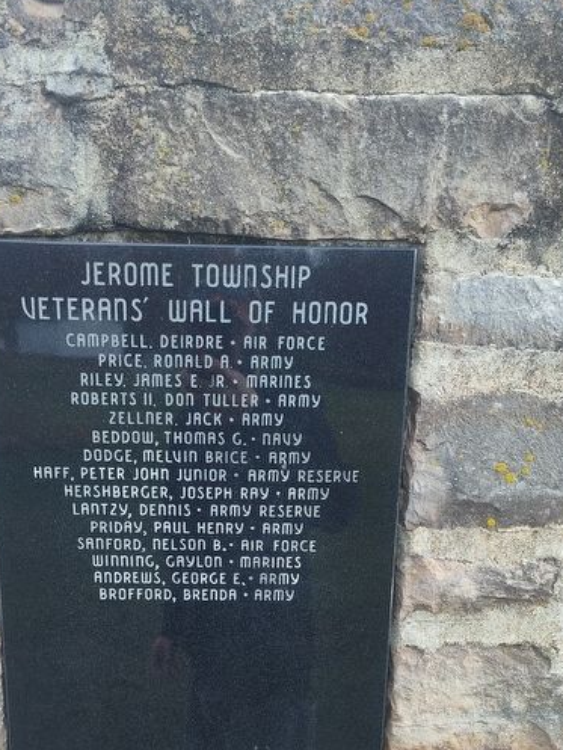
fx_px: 802
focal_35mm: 37
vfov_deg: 48.3
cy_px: 558
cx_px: 240
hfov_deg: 38.6
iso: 125
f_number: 1.8
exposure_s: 1/200
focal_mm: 5.56
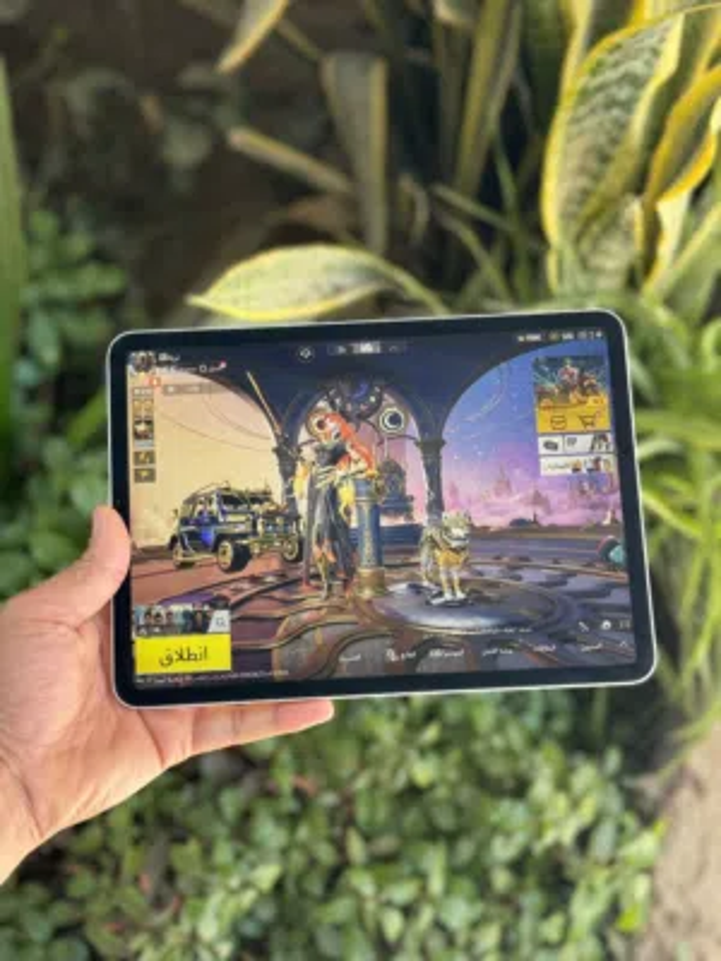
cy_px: 480
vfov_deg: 39.7
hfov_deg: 30.3
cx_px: 360
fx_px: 1333
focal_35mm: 48
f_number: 1.78
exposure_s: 1/156
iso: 80
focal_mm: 6.86
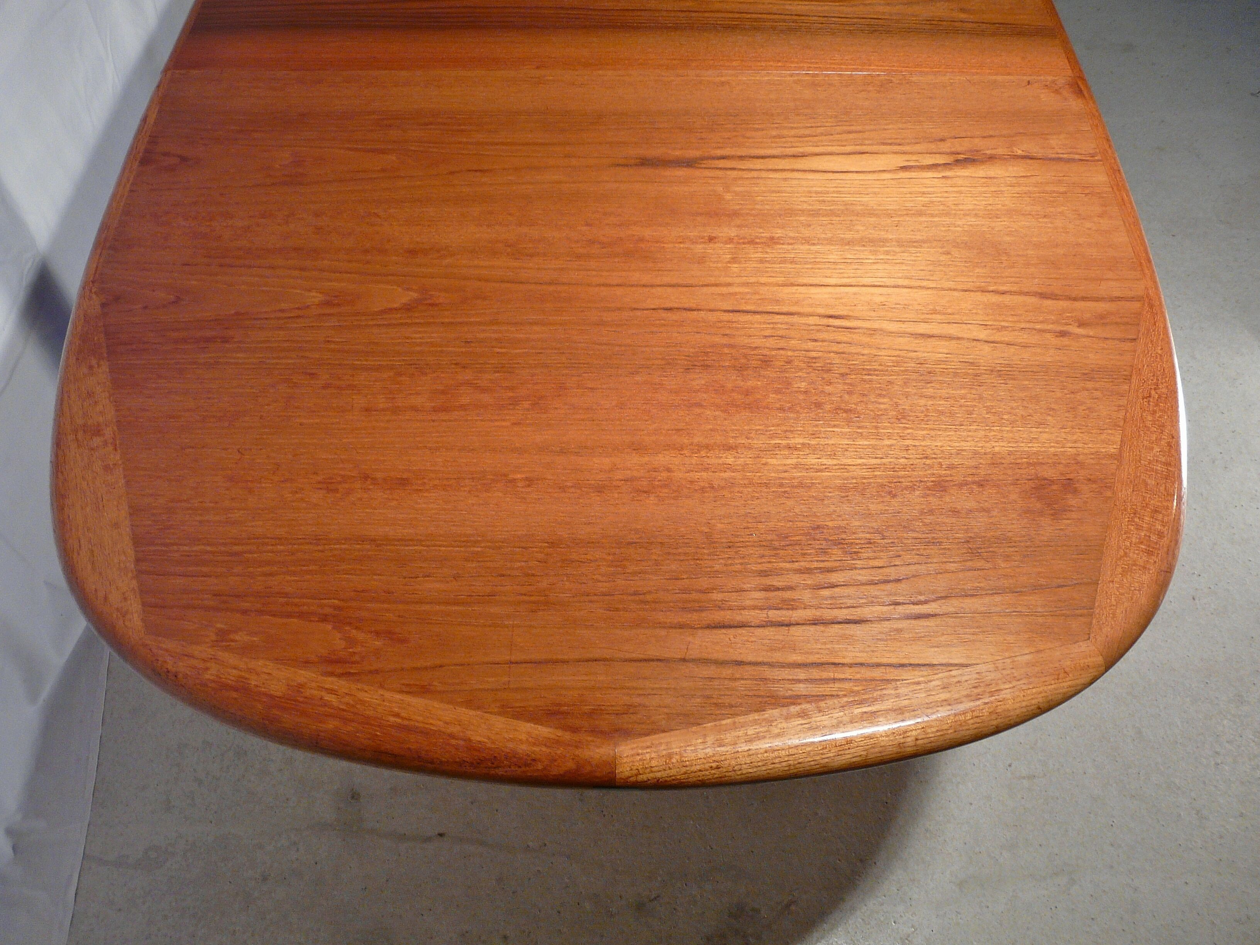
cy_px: 472
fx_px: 1019
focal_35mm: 28
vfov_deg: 49.7
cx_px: 630
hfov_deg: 63.4
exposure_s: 1/30
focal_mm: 4.6
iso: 160
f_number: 2.8
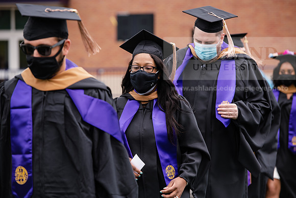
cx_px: 148
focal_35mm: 175
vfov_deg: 7.9
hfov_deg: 11.7
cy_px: 99
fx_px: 1439
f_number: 5
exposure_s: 1/640
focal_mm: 175
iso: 400
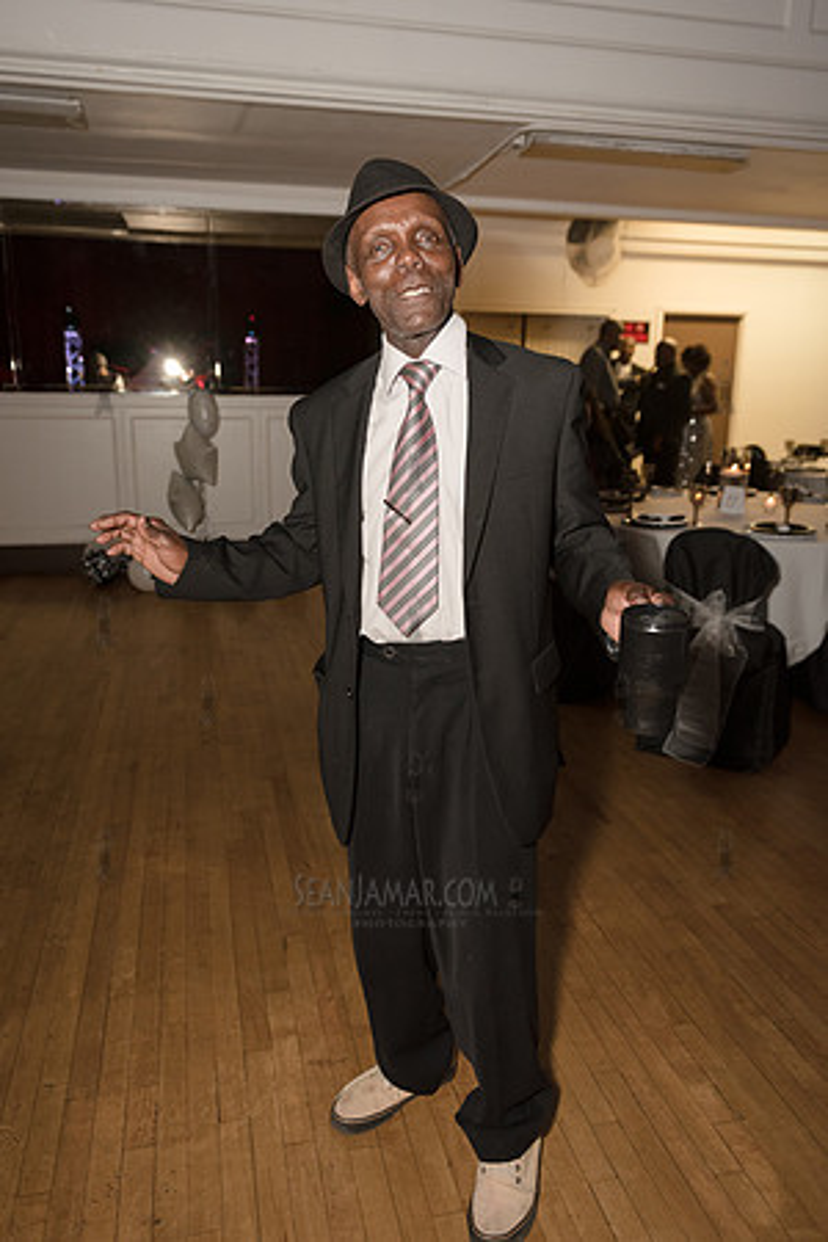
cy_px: 621
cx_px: 414
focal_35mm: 28
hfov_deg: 46.4
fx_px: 966
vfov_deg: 65.5
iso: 2000
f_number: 3.5
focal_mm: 28
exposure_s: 1/250
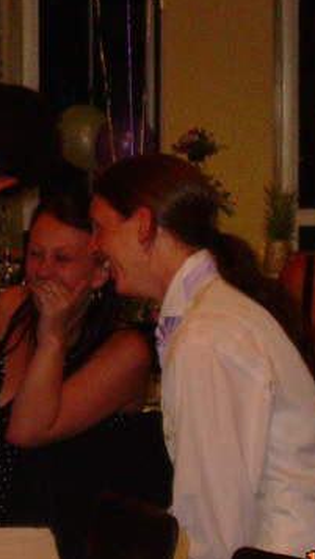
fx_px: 3190
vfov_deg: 10.0
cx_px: 113
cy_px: 268
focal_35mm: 215
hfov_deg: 5.7
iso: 200
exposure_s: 1/60
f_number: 4.9
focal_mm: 18.9
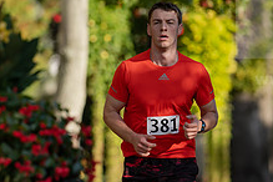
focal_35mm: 794
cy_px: 105
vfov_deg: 1.7
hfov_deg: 2.6
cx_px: 198
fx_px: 6021
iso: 200
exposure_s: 1/800
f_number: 4.5
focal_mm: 300
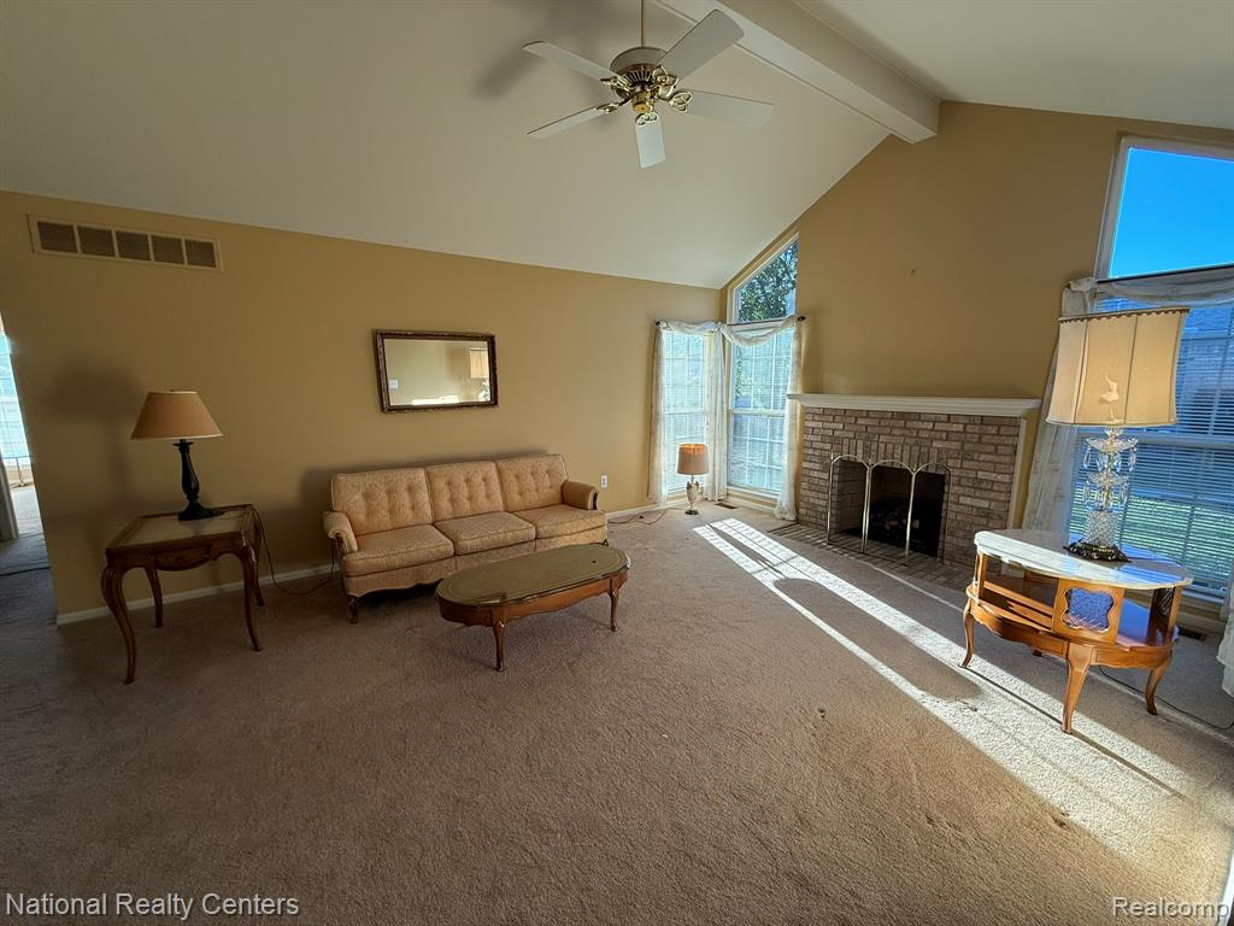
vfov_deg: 85.7
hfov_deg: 102.1
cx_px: 617
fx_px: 499
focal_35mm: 14
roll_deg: -0.2
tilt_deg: -9.3
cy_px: 463
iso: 64
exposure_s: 1/132
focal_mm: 2.22
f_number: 2.2
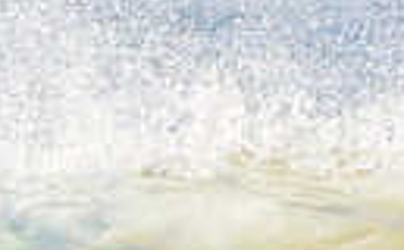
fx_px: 50439
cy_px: 423
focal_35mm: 4591
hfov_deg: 0.5
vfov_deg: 0.3
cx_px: -179
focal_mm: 1000
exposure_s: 1/2000
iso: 1000
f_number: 11
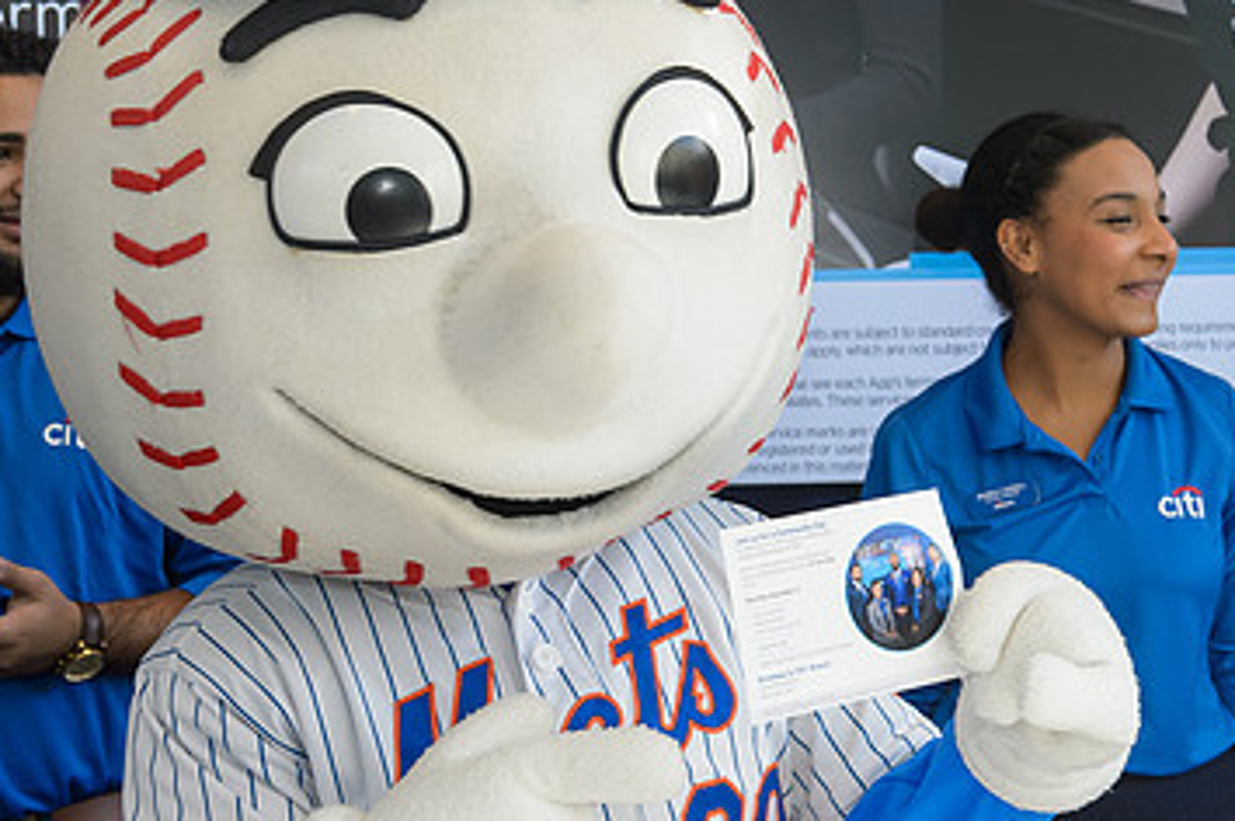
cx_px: 831
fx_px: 2913
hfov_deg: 23.8
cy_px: 390
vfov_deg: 16.0
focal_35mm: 85
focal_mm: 52
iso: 1000
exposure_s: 1/200
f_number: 6.3
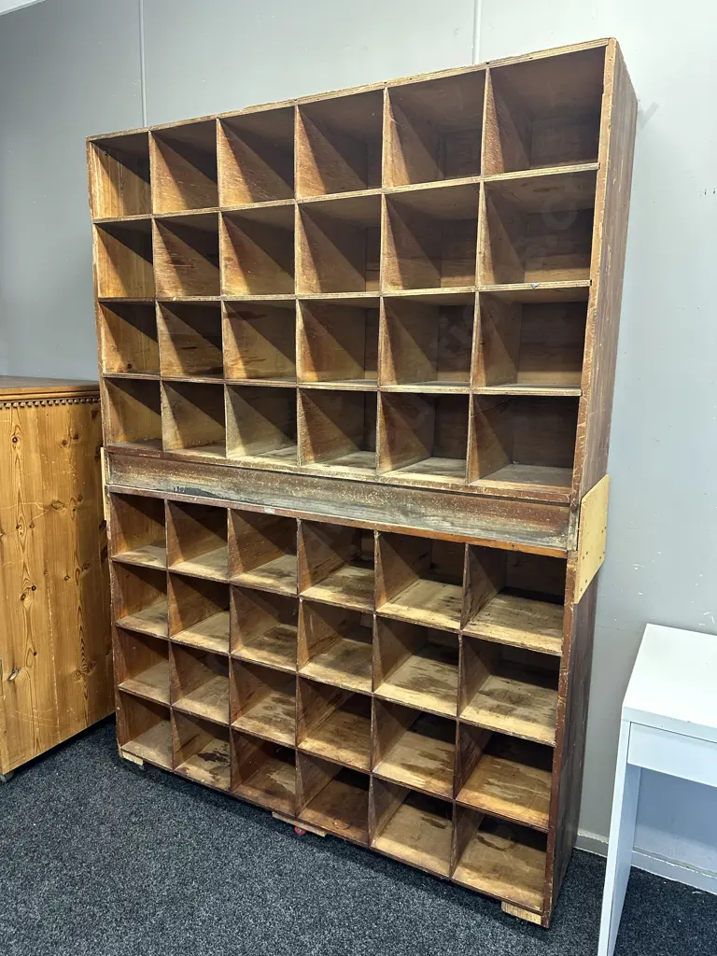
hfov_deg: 56.8
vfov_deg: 71.6
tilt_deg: -9.0
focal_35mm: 24
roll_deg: -1.9
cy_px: 478
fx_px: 663
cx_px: 358
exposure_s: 1/50
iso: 320
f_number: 1.78
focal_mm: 6.86
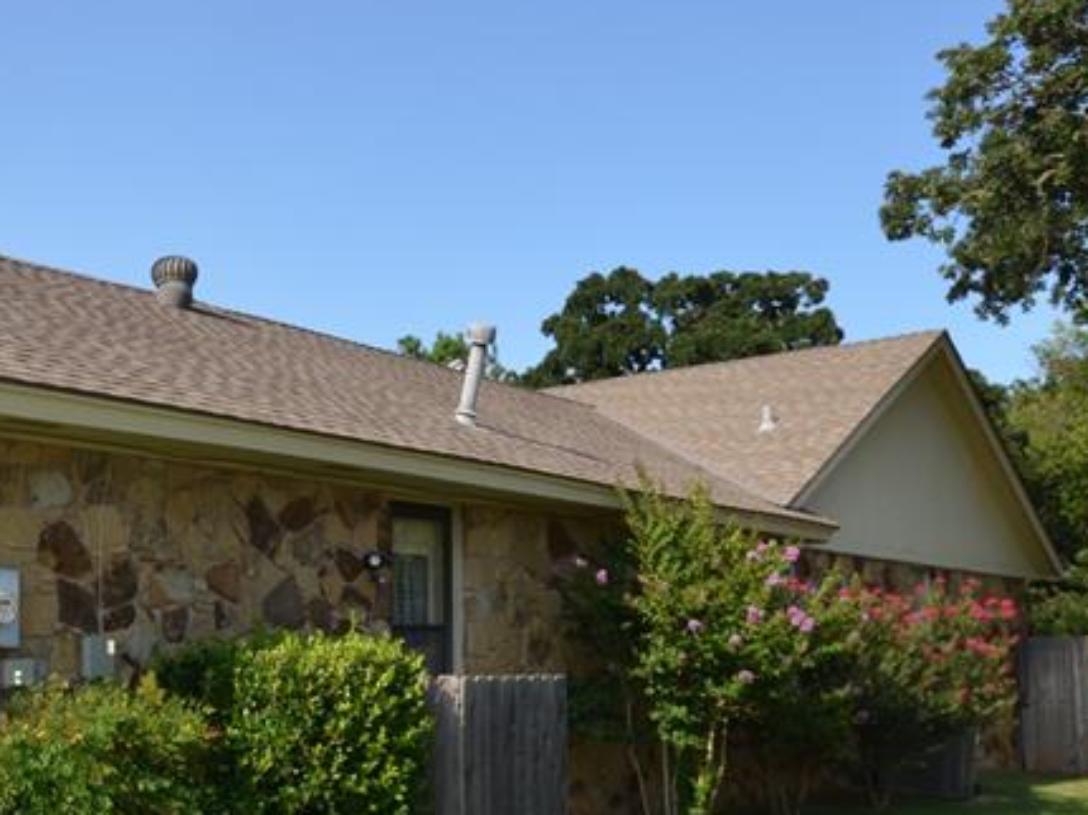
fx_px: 1508
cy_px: 549
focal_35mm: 48
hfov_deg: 38.0
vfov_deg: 30.0
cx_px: 192
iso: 100
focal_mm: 14
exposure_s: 1/250
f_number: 6.3
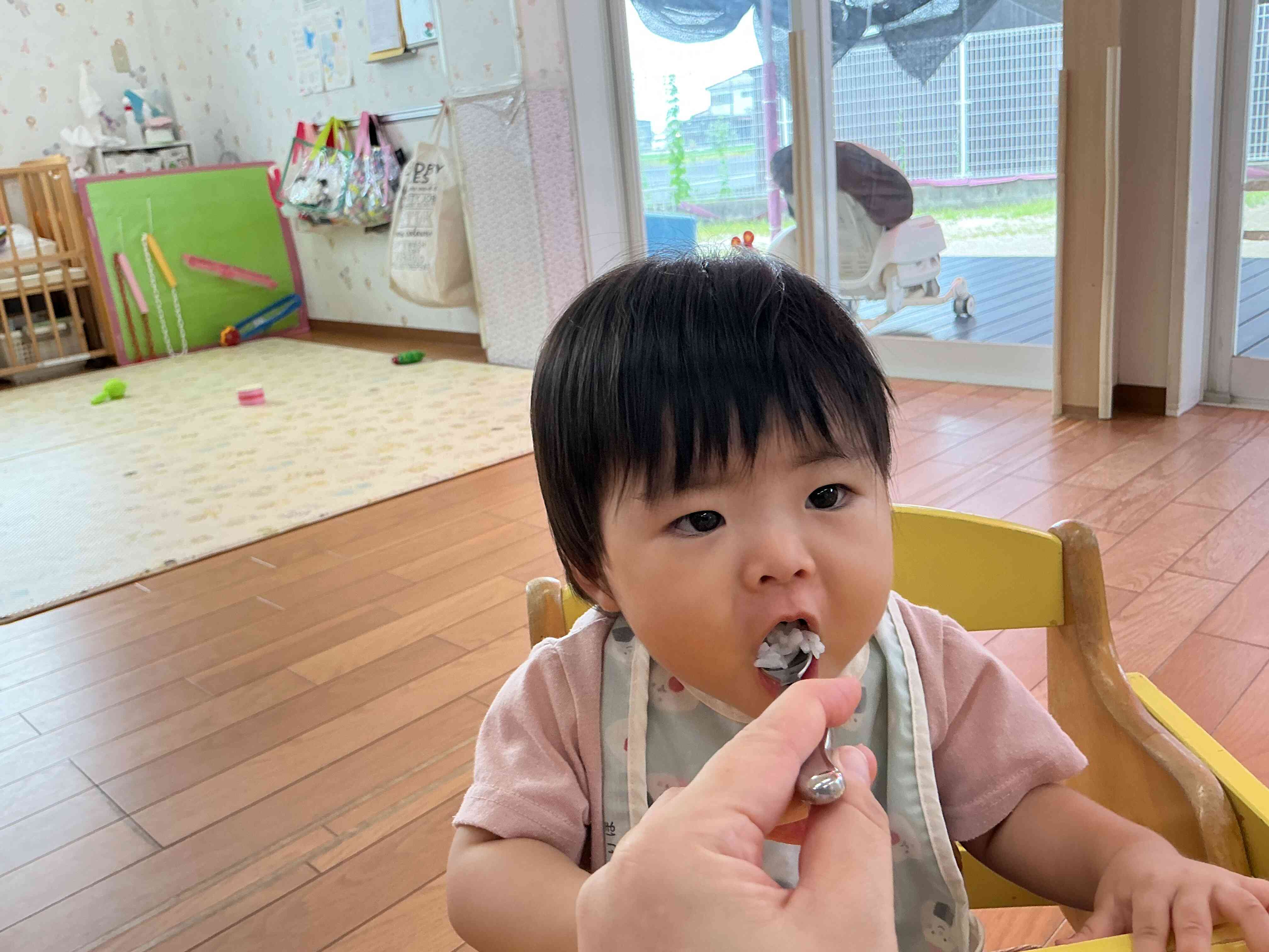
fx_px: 1063
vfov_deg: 48.2
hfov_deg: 61.7
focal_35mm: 29
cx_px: 634
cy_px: 476
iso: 64
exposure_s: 1/120
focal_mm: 3
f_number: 1.8
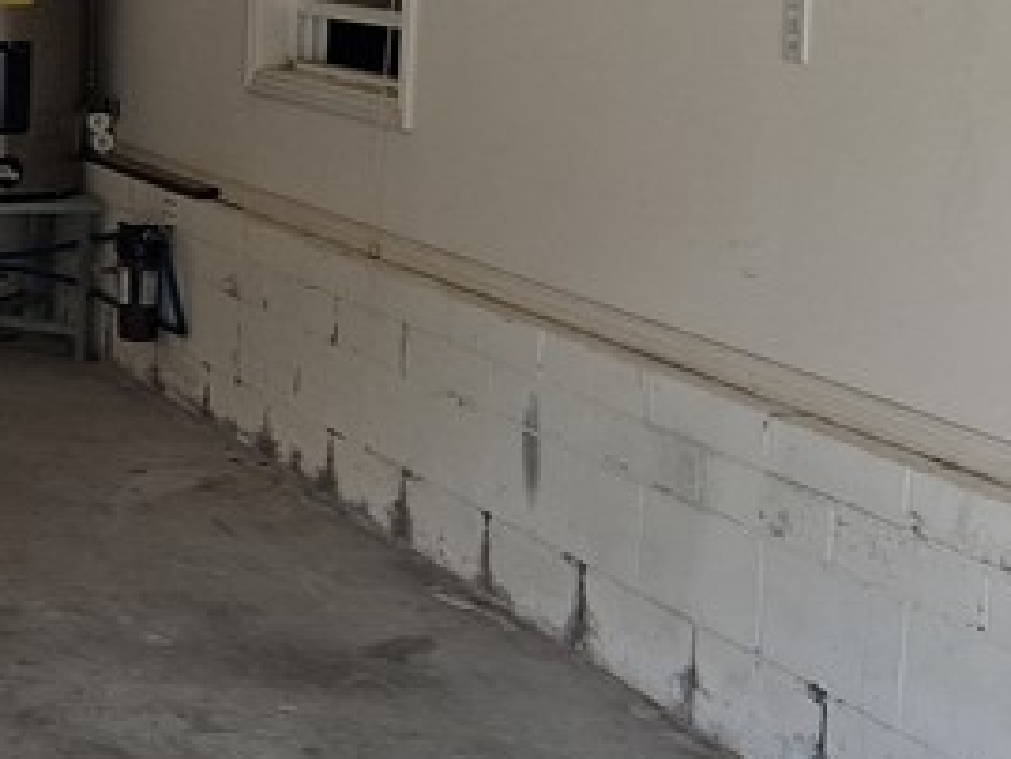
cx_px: -635
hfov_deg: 17.3
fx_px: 2893
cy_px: 180
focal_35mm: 99
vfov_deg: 14.9
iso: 32
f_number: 1.8
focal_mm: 3.98
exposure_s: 1/120
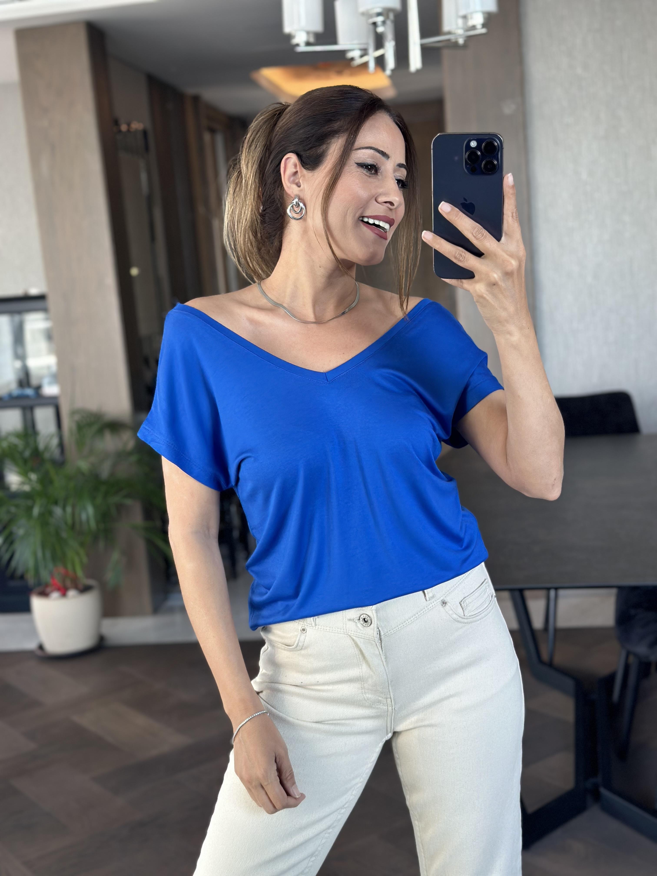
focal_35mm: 48
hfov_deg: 30.3
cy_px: 438
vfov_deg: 39.7
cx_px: 328
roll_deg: +5.5
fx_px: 1215
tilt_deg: -15.9
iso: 125
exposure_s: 1/60
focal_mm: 6.86
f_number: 1.78
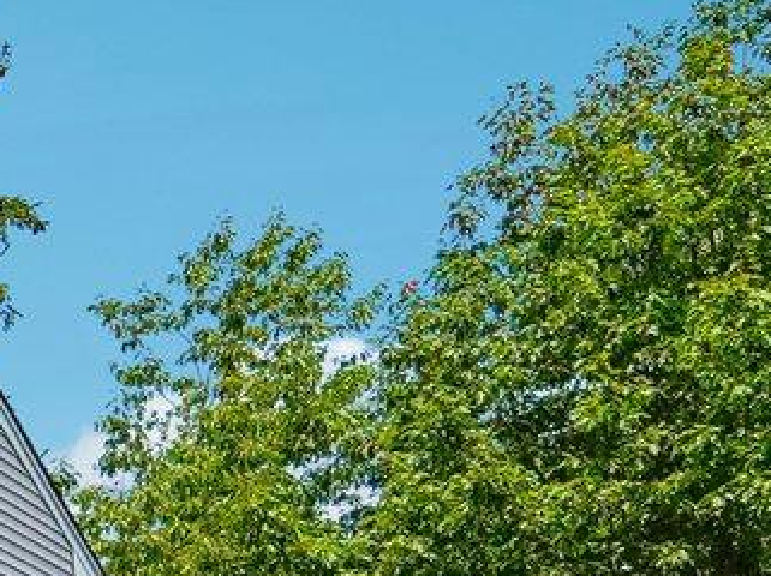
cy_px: 1098
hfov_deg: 15.0
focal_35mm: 86
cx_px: -1021
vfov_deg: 14.6
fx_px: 1913
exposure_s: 1/800
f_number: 8
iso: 400
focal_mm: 14
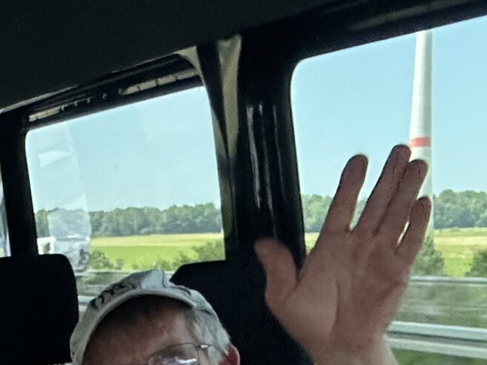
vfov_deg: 15.6
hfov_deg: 20.0
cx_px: -163
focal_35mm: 89
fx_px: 1252
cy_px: 504
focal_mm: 2.7
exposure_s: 1/112
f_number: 1.9
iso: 80
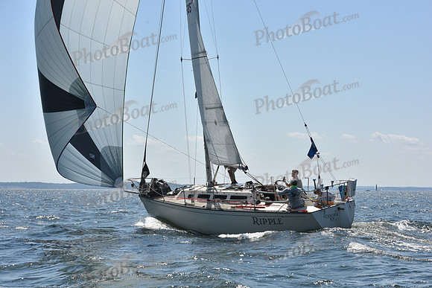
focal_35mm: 70
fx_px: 840
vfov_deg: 19.5
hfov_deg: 28.8
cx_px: 216
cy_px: 144
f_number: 10
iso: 320
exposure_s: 1/1250
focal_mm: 70
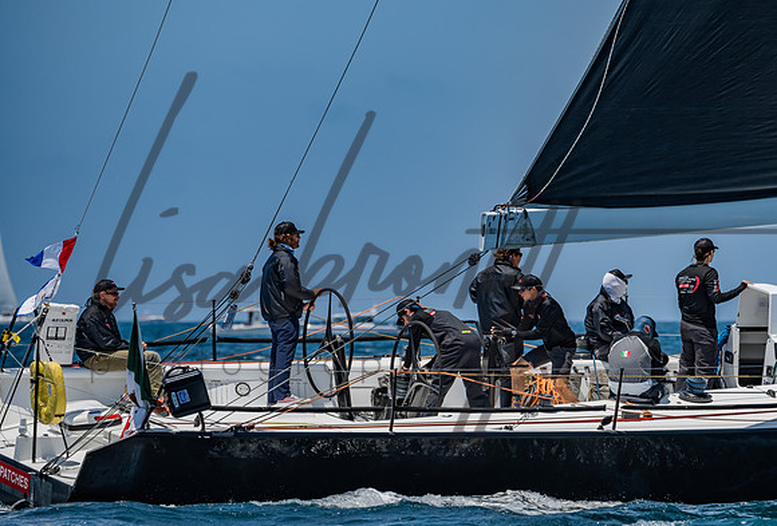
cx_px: 509
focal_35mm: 384
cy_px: 195
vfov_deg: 3.6
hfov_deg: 5.3
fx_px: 8338
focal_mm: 290
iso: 320
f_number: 5.6
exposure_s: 1/1600
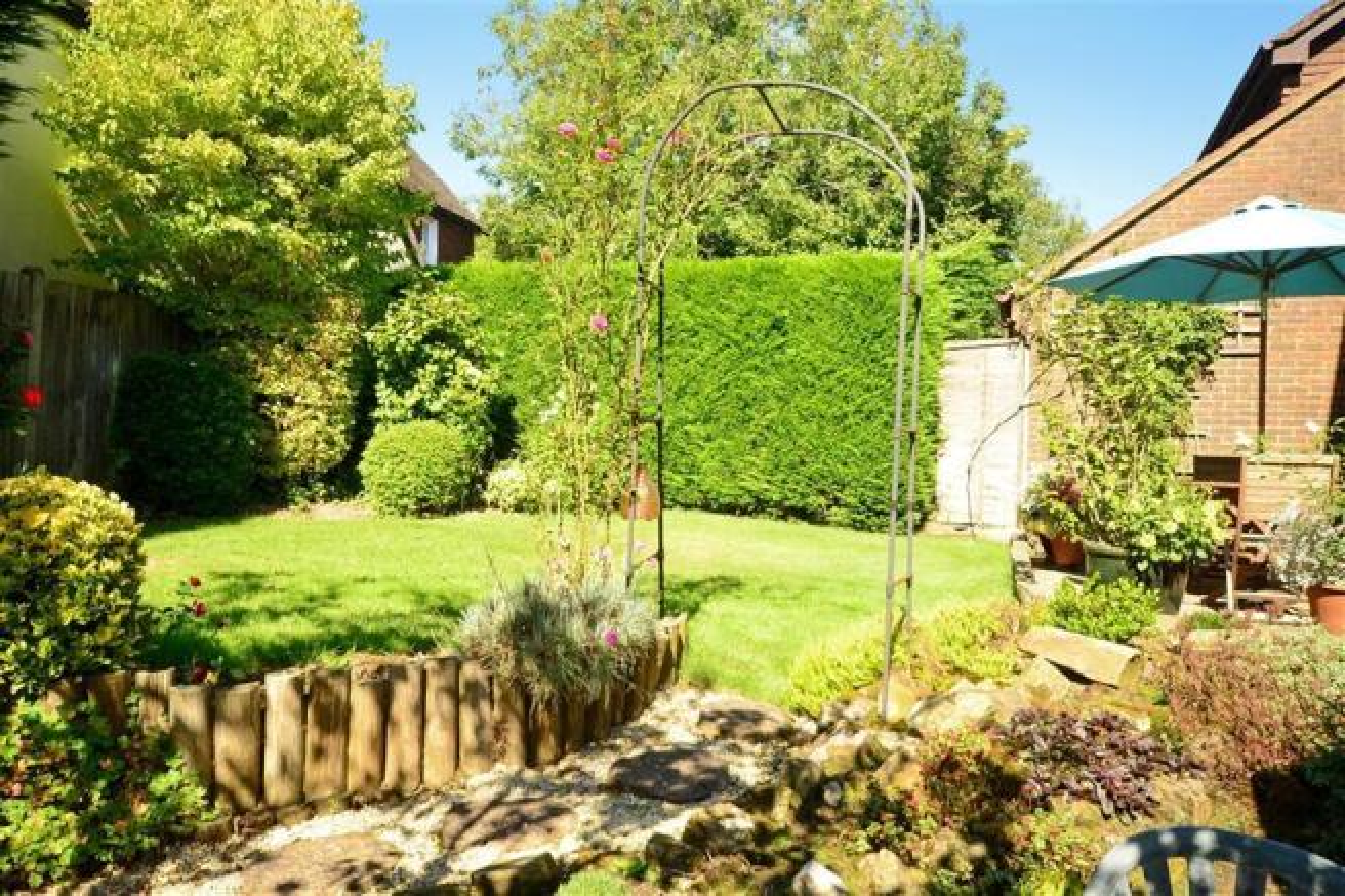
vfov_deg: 43.6
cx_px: 672
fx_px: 1120
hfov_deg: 61.9
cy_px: 448
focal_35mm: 30
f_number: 8
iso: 200
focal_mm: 20
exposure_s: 1/80
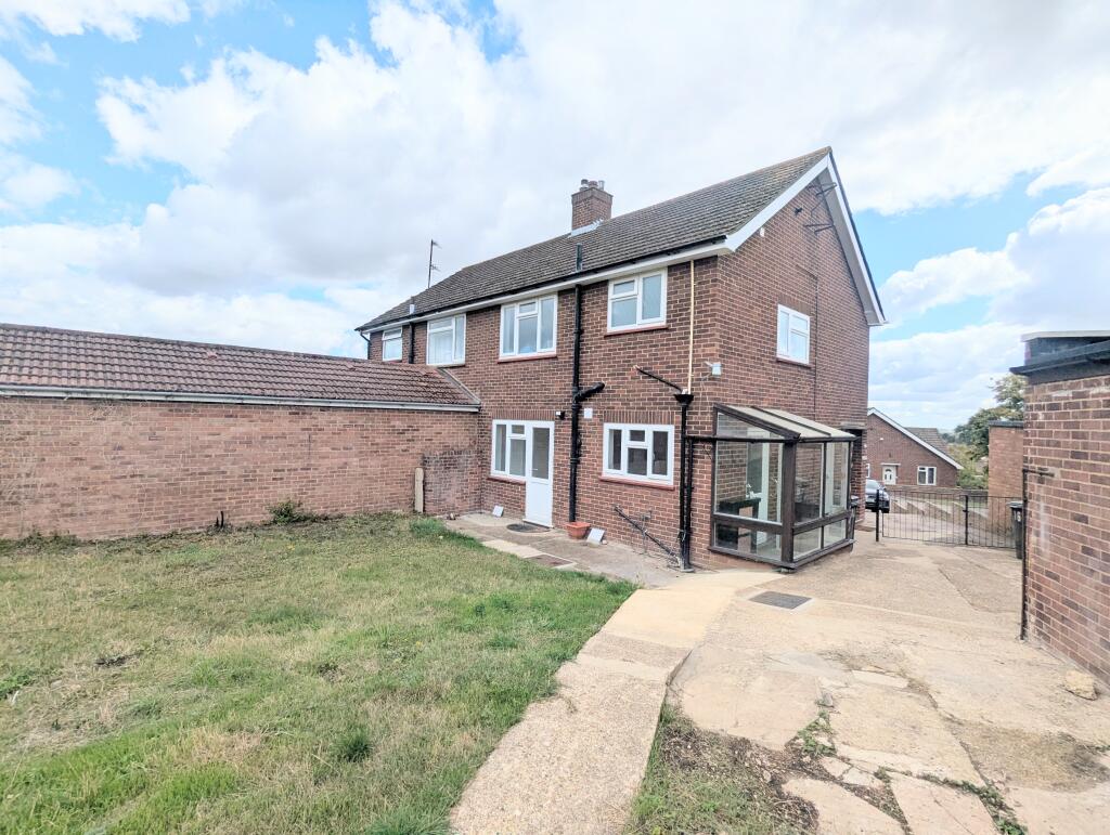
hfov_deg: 94.4
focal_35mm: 16
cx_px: 555
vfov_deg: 78.2
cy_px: 418
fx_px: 514
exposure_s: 1/2445
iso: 50
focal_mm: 2.35
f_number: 2.2
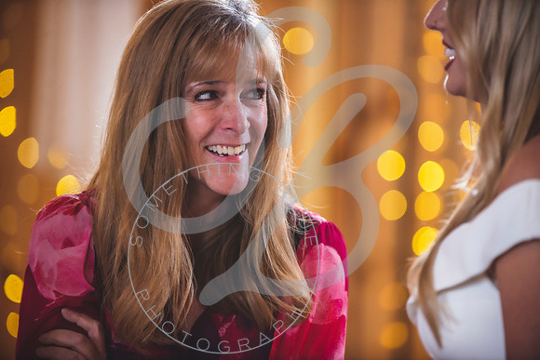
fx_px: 3001
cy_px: 180
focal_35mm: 200
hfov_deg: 10.3
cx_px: 270
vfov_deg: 6.9
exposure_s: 1/200
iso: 640
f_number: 2.8
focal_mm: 200
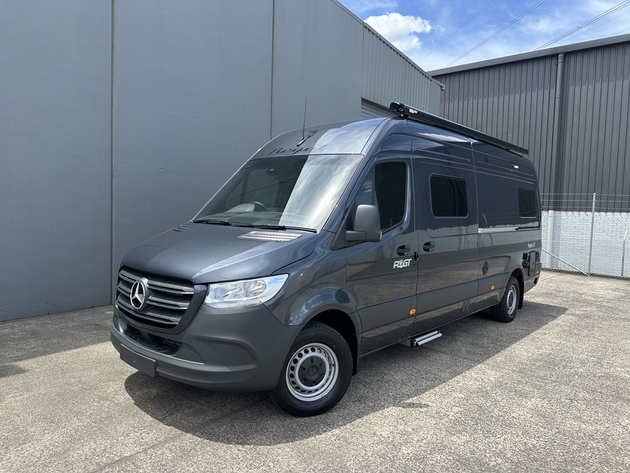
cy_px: 236
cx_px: 315
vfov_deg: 56.8
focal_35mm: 24
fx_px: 437
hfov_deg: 71.6
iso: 80
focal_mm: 6.86
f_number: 1.78
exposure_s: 1/1692
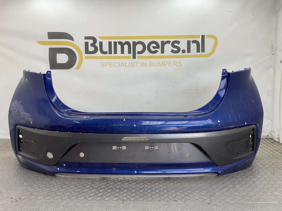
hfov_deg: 61.7
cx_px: 141
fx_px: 236
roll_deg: +0.0
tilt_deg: -8.8
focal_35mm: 29
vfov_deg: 48.2
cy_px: 106
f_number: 1.8
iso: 16
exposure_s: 1/135
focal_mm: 3
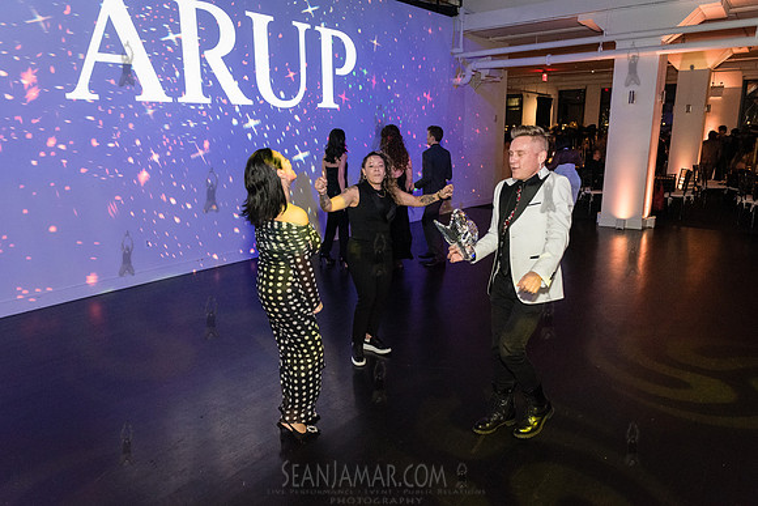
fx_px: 518
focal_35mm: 25
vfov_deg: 52.1
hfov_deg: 72.4
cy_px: 253
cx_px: 379
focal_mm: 24
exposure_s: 1/160
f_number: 3.5
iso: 8000
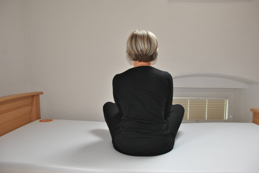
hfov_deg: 67.3
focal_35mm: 27
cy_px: 86
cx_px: 130
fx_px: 194
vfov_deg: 48.0
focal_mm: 18
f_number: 3.5
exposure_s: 1/60
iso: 200
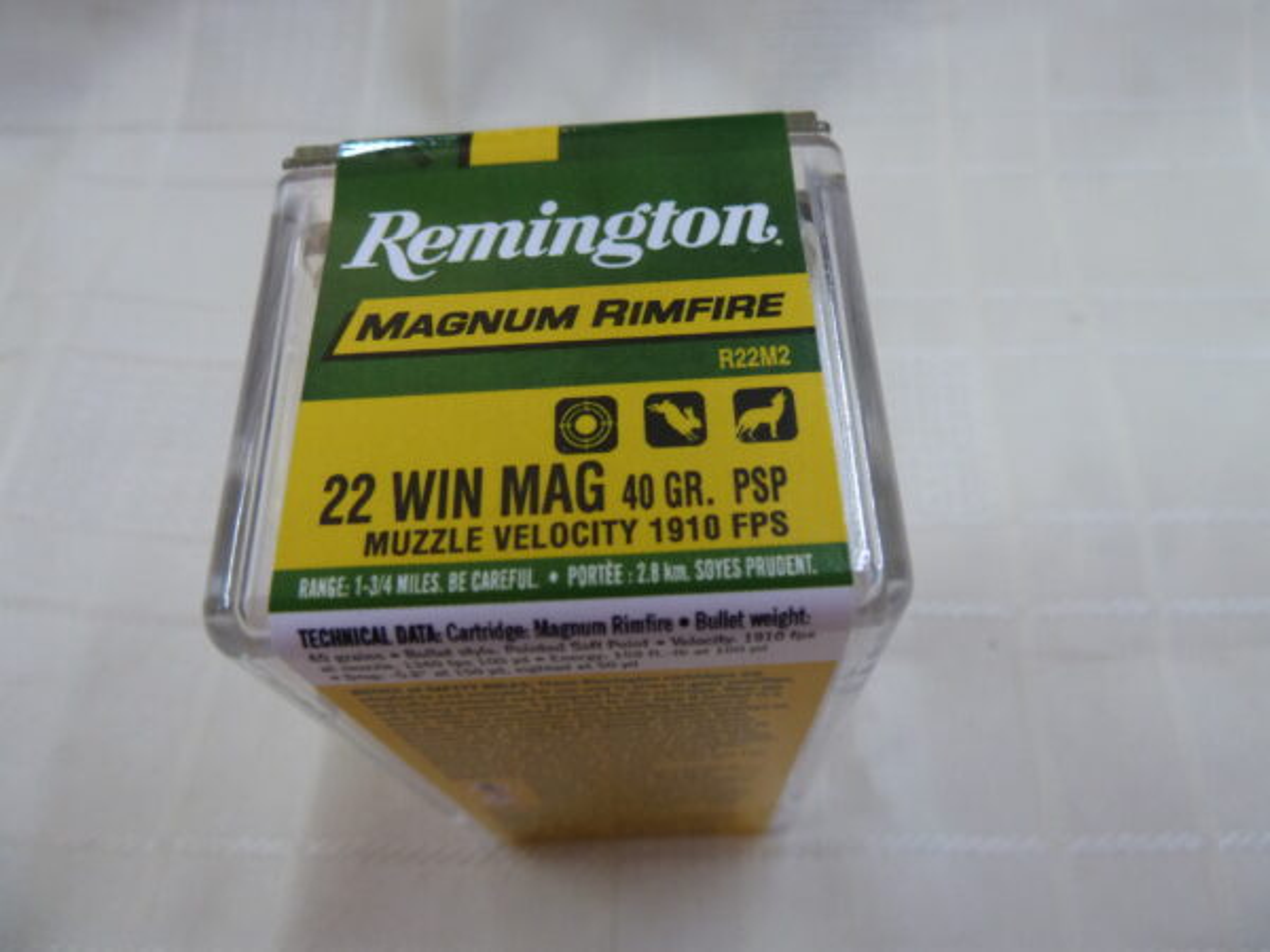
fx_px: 917
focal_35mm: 25
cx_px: 635
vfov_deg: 54.9
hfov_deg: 69.4
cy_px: 476
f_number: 3.3
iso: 250
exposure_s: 1/30
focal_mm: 4.1
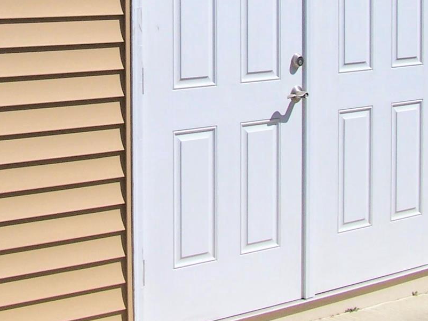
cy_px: -44
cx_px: 168
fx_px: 1200
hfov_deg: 20.2
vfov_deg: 14.8
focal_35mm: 97
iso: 80
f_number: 5.6
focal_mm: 6.3
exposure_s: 1/750
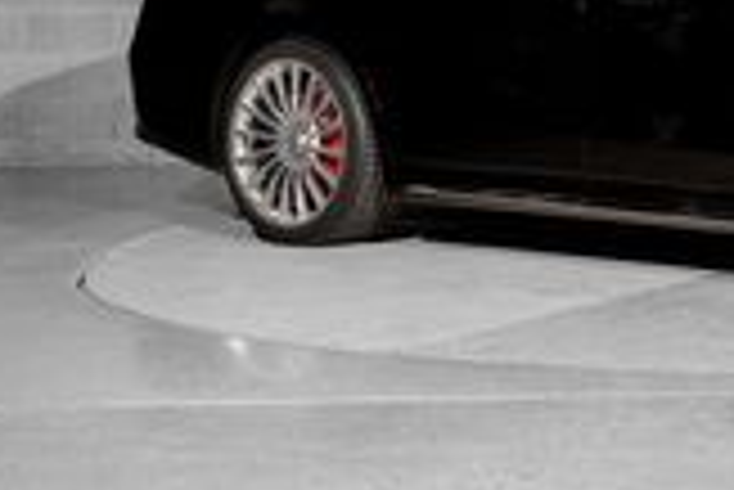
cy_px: 20
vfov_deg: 11.3
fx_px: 2469
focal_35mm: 121
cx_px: 869
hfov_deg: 16.3
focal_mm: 49
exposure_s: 1/50
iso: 320
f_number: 5.6
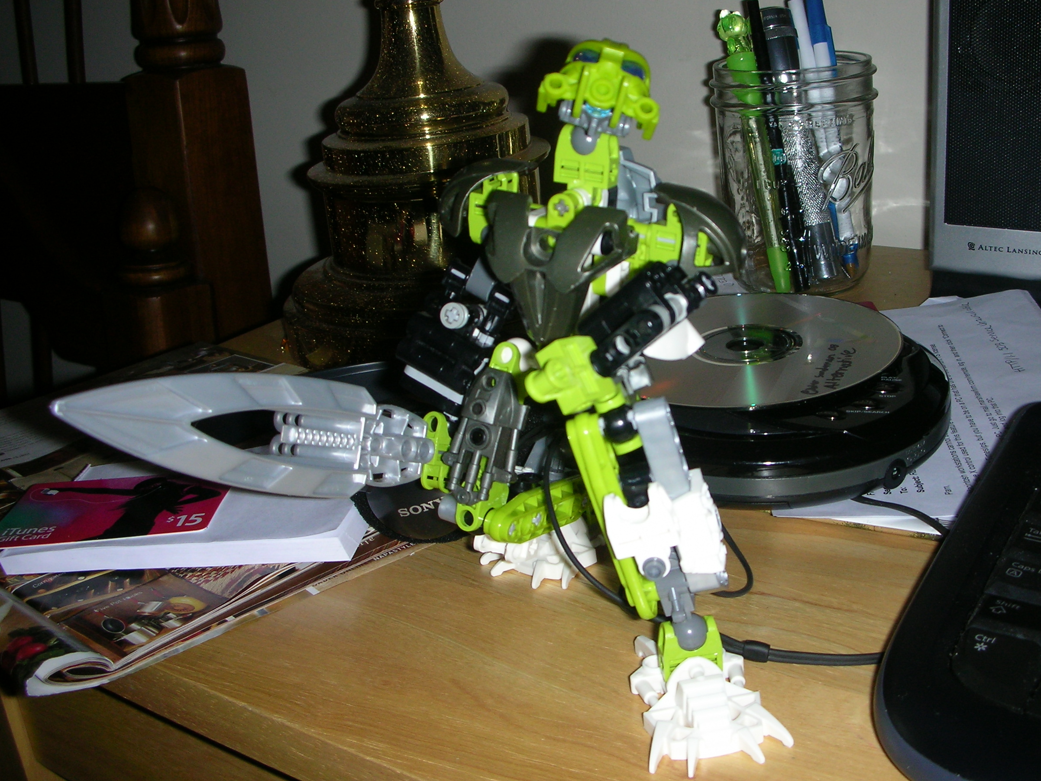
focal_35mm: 41
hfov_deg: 45.7
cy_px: 366
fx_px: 1233
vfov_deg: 35.1
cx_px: 585
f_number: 3
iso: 50
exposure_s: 1/60.1
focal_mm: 5.8
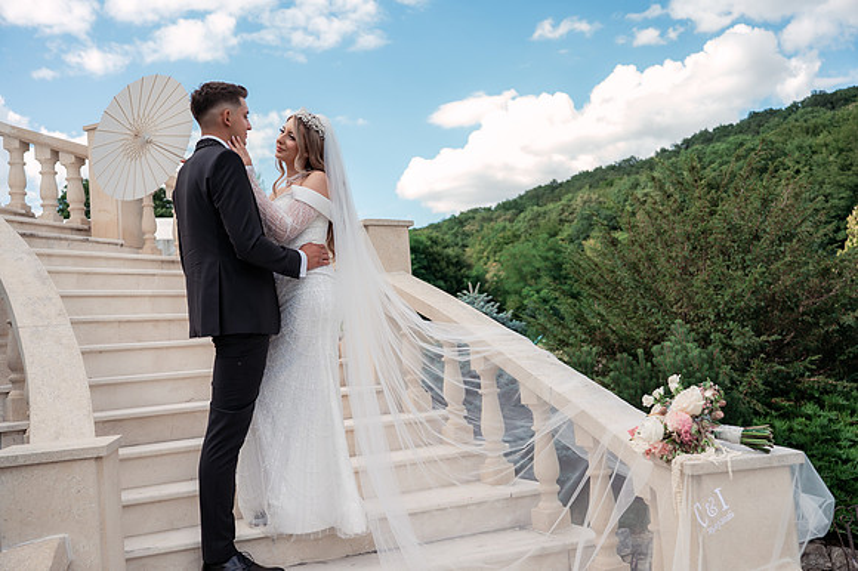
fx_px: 762
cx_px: 429
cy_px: 286
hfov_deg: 58.7
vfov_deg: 41.1
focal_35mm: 32
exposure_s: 1/640
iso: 160
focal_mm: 32
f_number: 3.2
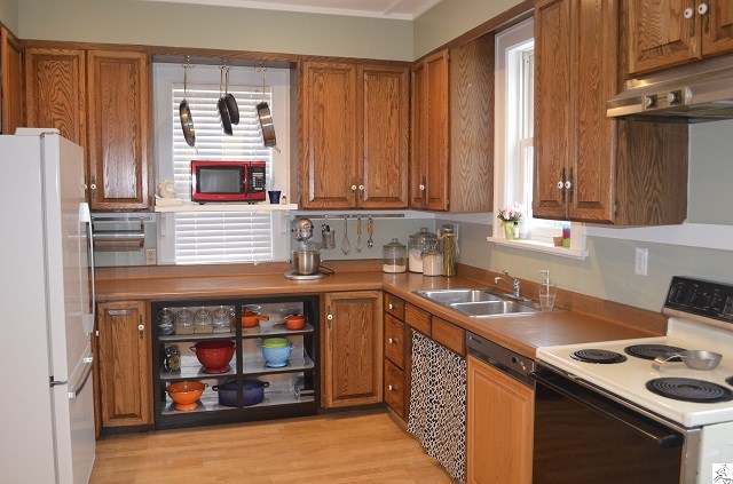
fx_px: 609
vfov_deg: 43.4
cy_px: 242
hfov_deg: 62.1
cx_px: 366
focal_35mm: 30
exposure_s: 1/60
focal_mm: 20
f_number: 3.8
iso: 2200
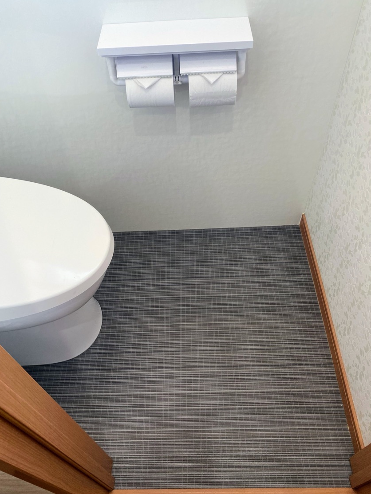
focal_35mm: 28
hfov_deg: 49.7
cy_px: 245
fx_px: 400
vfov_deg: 63.4
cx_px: 178
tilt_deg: -51.0
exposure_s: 1/104
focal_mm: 4.25
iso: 125
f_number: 1.8
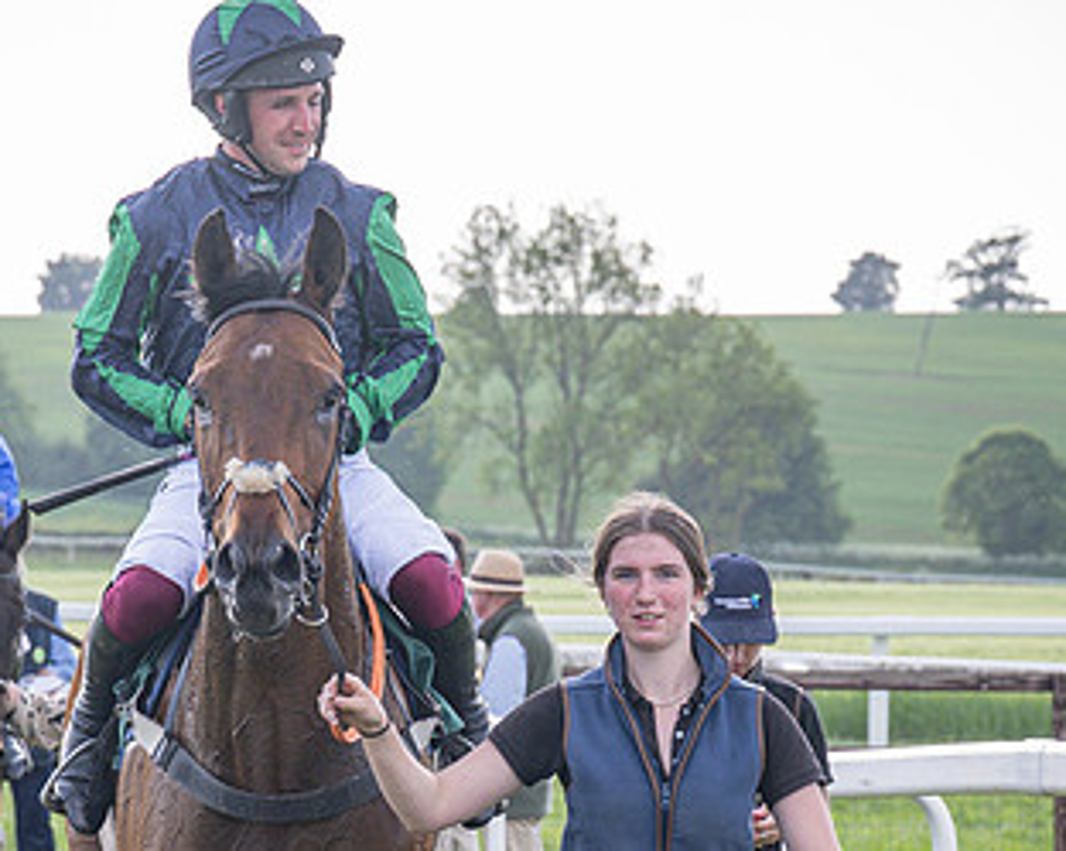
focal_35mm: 249
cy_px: 611
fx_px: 7848
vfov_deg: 6.2
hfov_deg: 7.8
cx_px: 321
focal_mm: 70
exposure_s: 1/500
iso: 200
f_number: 5
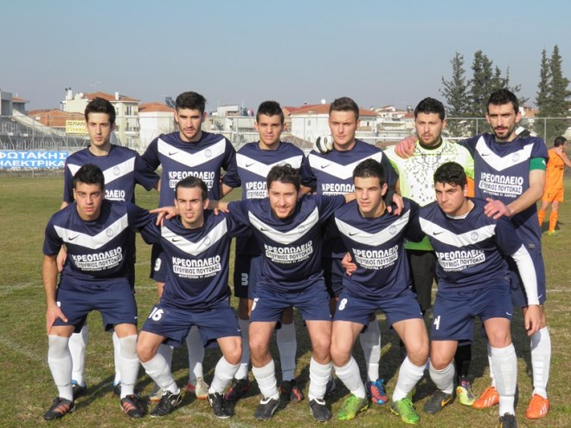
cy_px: 214
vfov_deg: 23.7
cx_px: 286
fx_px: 1023
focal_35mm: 62
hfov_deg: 31.2
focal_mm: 11.2
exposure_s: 1/320
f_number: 6
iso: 50
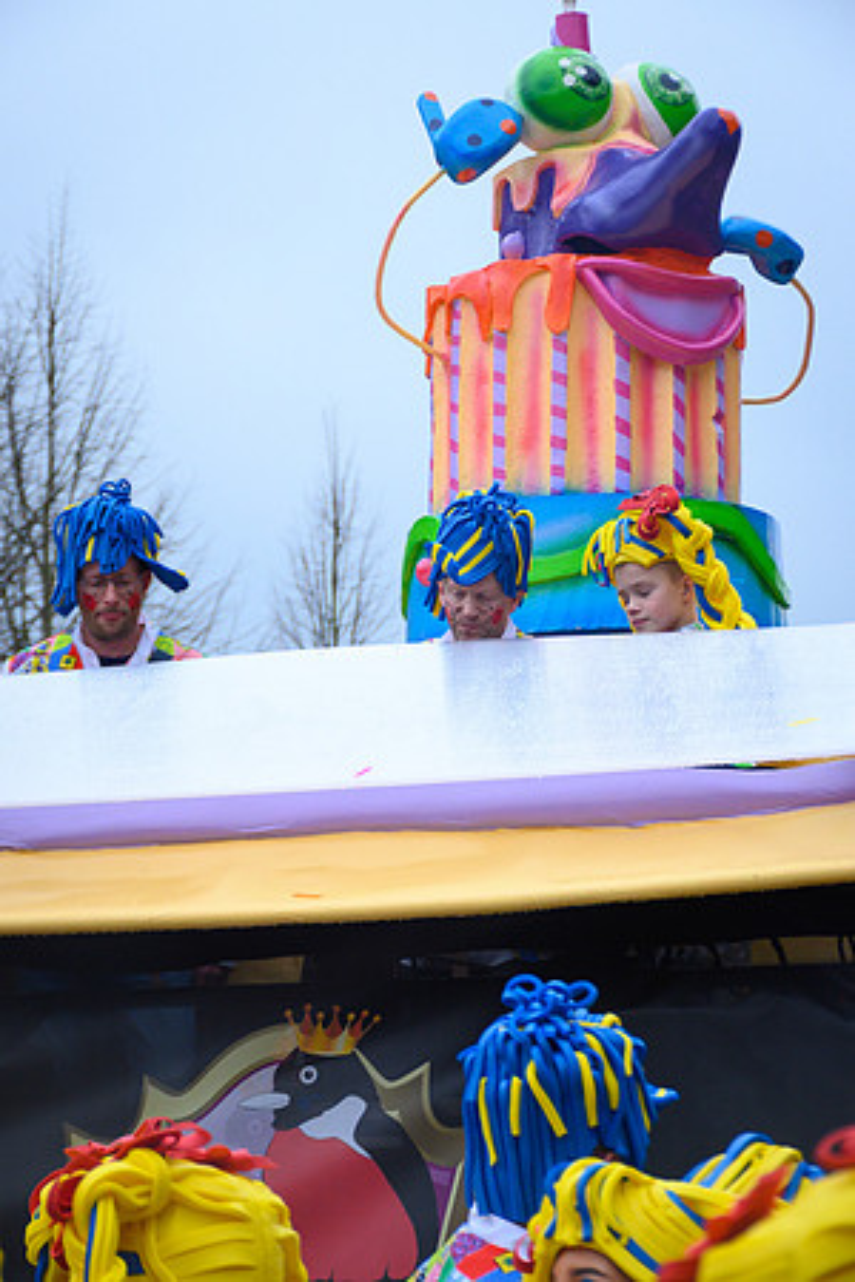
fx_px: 3313
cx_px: 428
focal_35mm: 93
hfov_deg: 14.7
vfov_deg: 21.9
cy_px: 641
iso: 400
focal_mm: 62
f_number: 5
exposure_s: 1/640
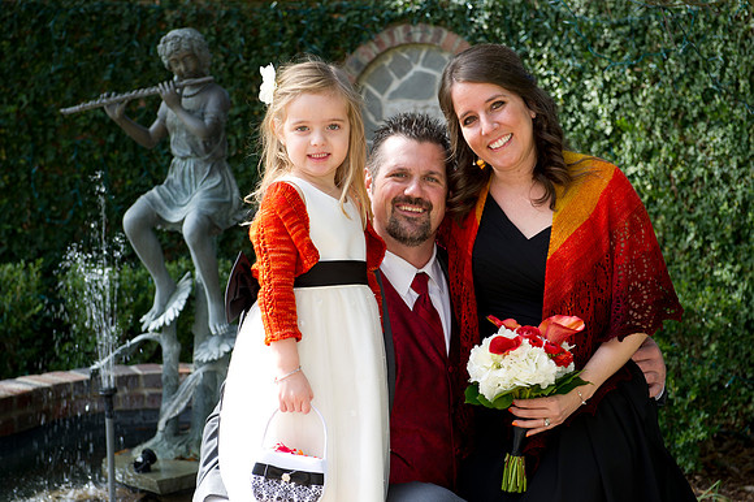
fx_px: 1465
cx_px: 377
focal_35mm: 70
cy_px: 251
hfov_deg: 28.9
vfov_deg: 19.4
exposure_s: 1/125
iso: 200
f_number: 5.6
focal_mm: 70
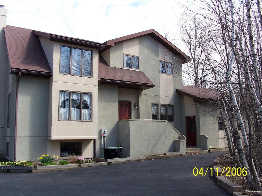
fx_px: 265
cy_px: 98
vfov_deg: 40.7
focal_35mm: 35
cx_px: 131
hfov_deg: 52.6
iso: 80
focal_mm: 6
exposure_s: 1/250
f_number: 4
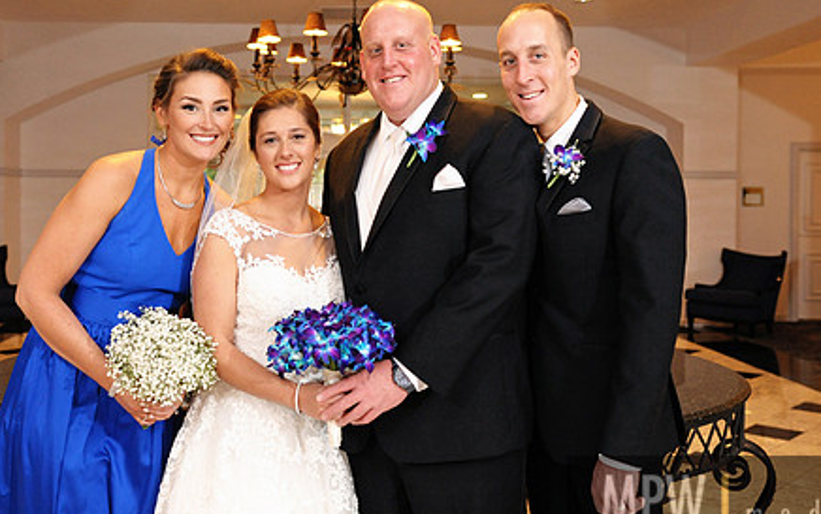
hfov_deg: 47.1
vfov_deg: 30.5
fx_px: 940
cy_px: 211
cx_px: 358
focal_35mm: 42
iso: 2500
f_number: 2.8
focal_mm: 31
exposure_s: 1/200
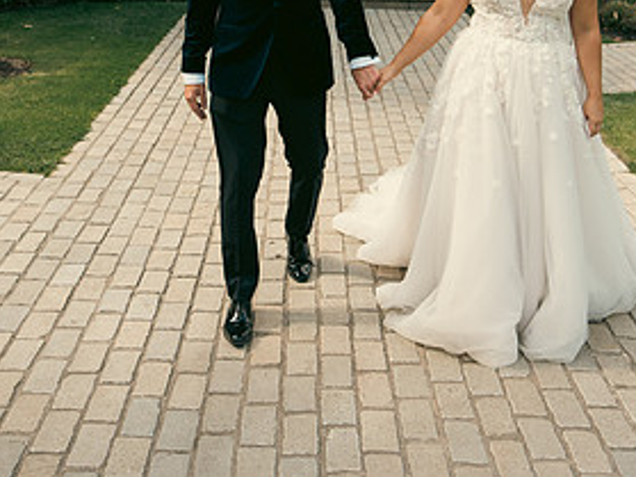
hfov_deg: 36.8
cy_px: 38
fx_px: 955
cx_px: 315
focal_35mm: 52
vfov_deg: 26.9
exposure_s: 1/500
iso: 200
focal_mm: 26
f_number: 3.5
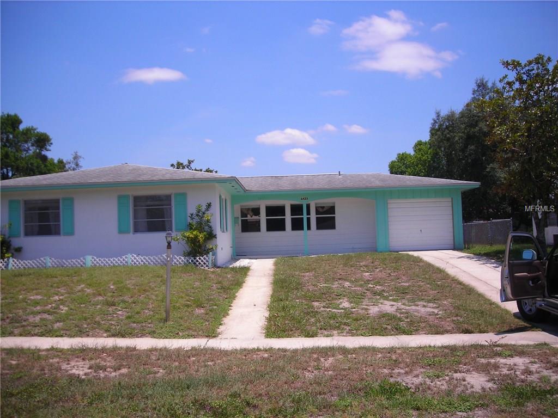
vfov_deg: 37.7
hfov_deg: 49.0
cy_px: 209
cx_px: 279
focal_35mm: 38
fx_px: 613
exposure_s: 1/200
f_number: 6.4
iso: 50
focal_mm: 6.3
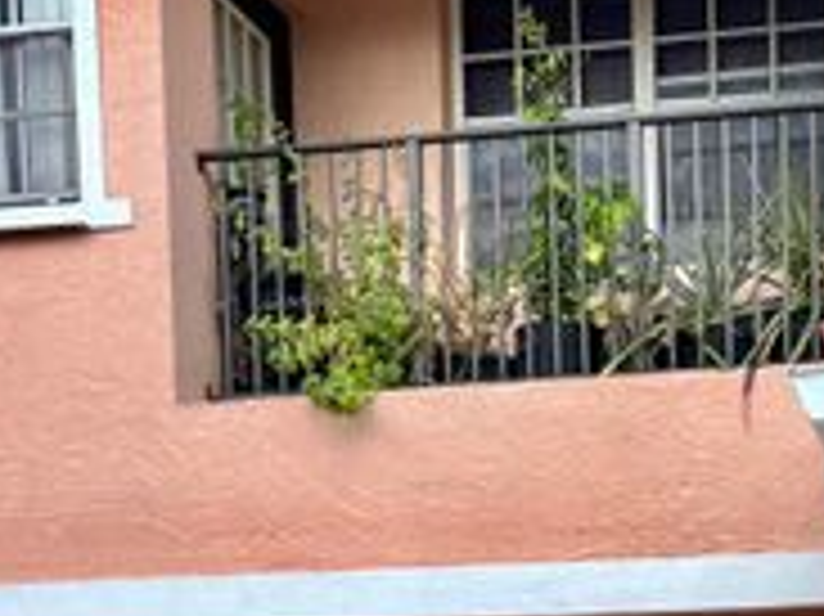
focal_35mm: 71
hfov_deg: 26.7
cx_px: 711
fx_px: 1689
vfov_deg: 19.0
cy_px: 821
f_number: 1.6
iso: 50
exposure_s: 1/1092
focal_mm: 5.96
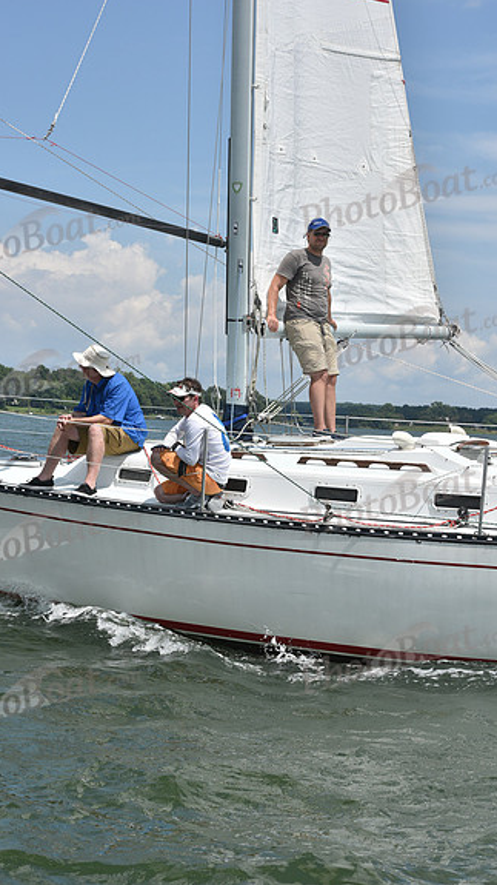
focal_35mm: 74
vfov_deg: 28.6
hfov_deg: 16.3
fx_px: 1735
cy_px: 440
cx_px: 221
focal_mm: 70
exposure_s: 1/1000
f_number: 10
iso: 320
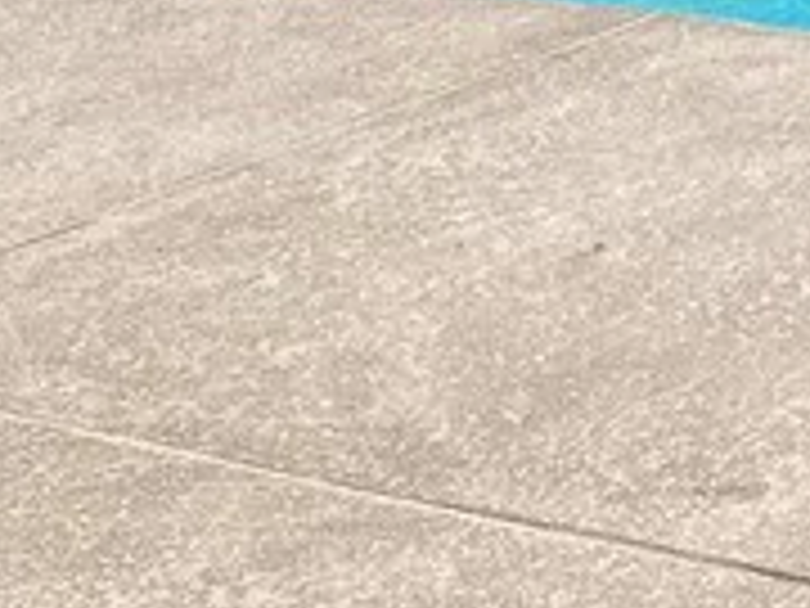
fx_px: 3463
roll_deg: -1.2
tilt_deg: -7.3
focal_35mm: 148
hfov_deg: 12.5
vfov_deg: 9.6
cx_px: 1323
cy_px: -401
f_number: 1.8
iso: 32
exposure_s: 1/5747
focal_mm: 4.25
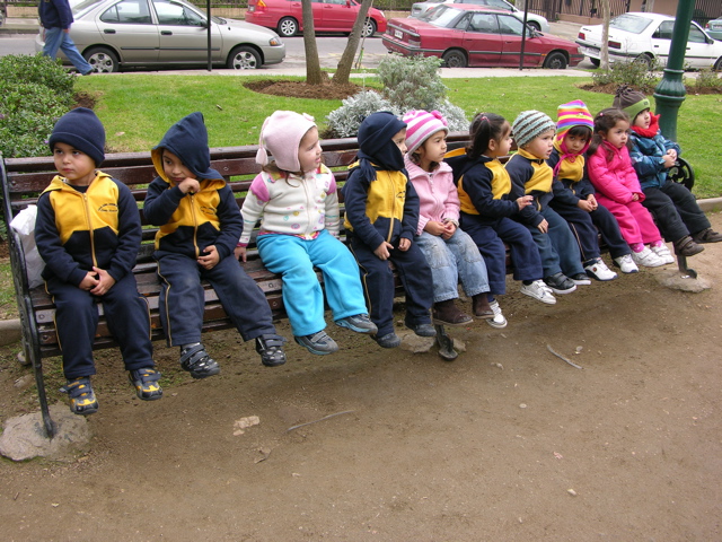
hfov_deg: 51.4
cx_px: 361
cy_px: 271
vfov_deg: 39.7
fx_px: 751
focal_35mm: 36
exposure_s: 1/64.9
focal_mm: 9.2
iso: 50
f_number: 3.6
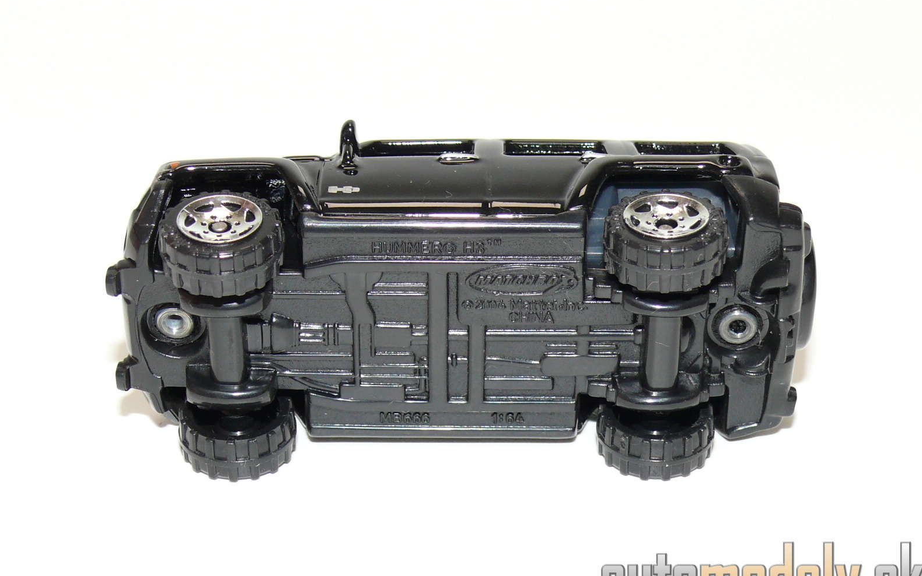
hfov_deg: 23.5
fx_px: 2212
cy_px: 281
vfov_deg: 14.9
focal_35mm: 88
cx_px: 466
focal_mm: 12.1
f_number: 4
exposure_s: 1/30
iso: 100
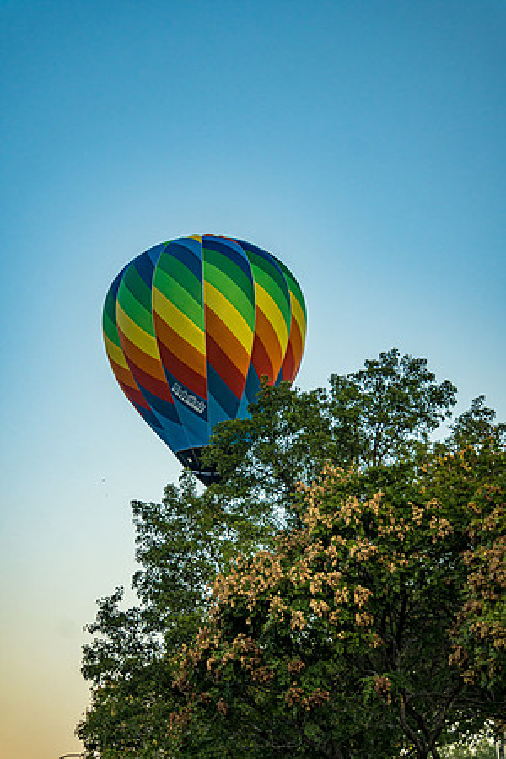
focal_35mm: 87
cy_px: 380
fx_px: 1834
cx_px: 253
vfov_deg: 23.4
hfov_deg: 15.7
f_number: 5.6
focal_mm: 58
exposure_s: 1/320
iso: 400
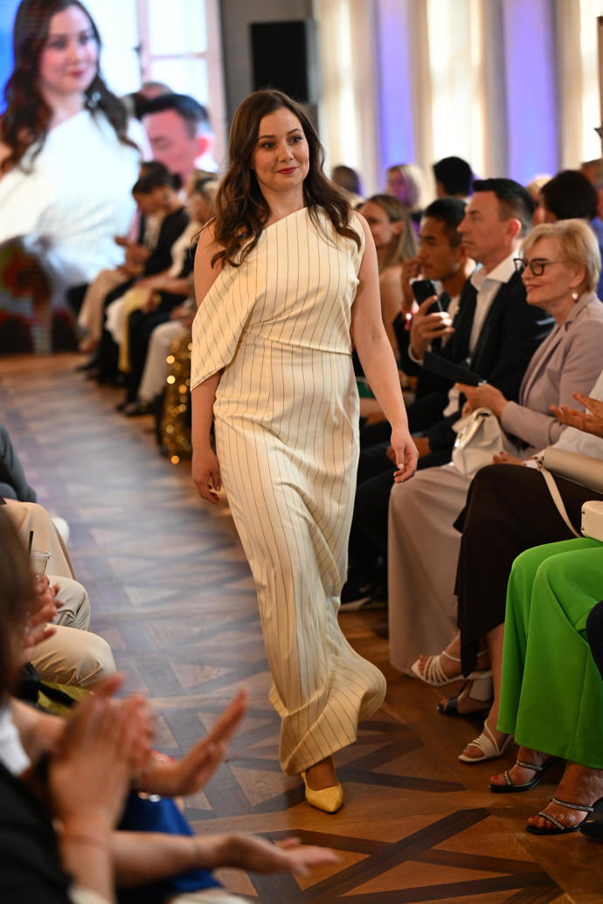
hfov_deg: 14.4
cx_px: 302
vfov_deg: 21.5
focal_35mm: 95
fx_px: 2387
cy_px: 452
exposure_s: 1/800
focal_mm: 95
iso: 3200
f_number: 2.8
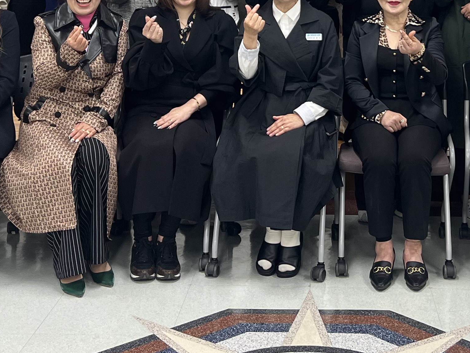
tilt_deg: +0.0
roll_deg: -1.4
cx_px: 315
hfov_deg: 28.0
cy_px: -64
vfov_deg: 20.1
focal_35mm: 69
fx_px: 937
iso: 80
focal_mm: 5.7
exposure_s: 1/60
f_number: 1.5
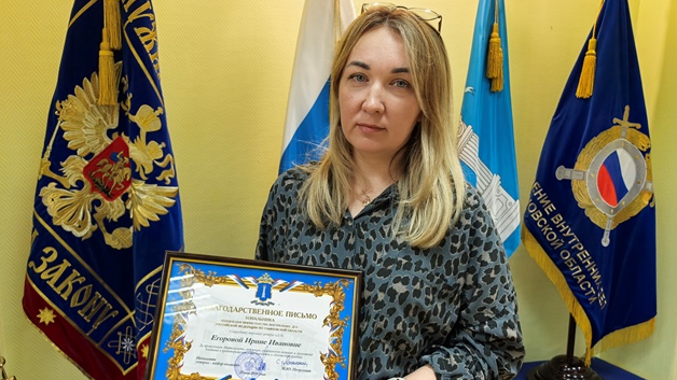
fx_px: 538
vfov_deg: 38.8
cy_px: 223
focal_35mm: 30
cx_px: 335
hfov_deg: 64.3
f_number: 2
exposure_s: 1/50
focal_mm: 6.98
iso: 160
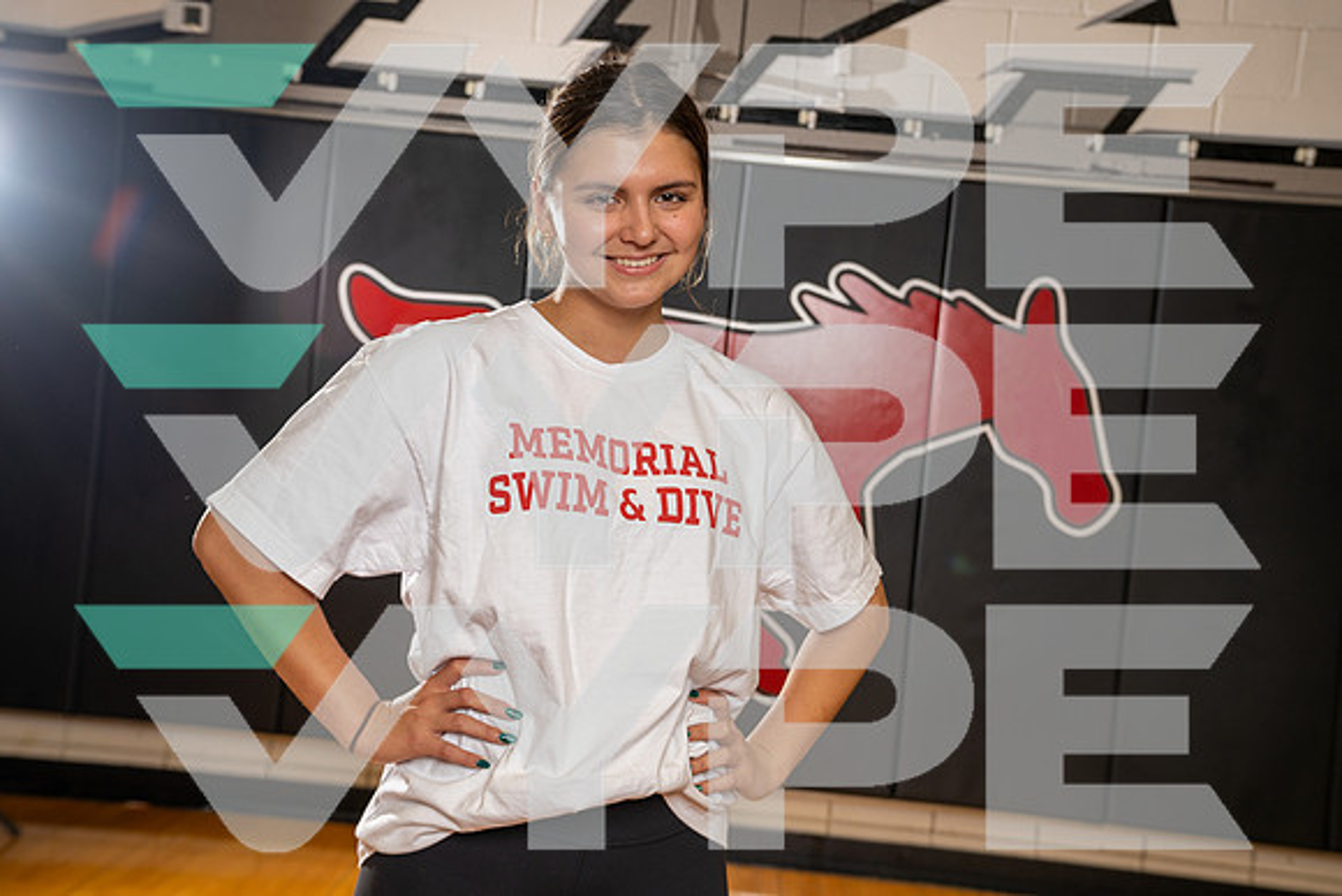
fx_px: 1566
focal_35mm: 42
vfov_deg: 31.9
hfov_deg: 46.4
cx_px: 671
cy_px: 448
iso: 400
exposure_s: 1/250
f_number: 4.5
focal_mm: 42
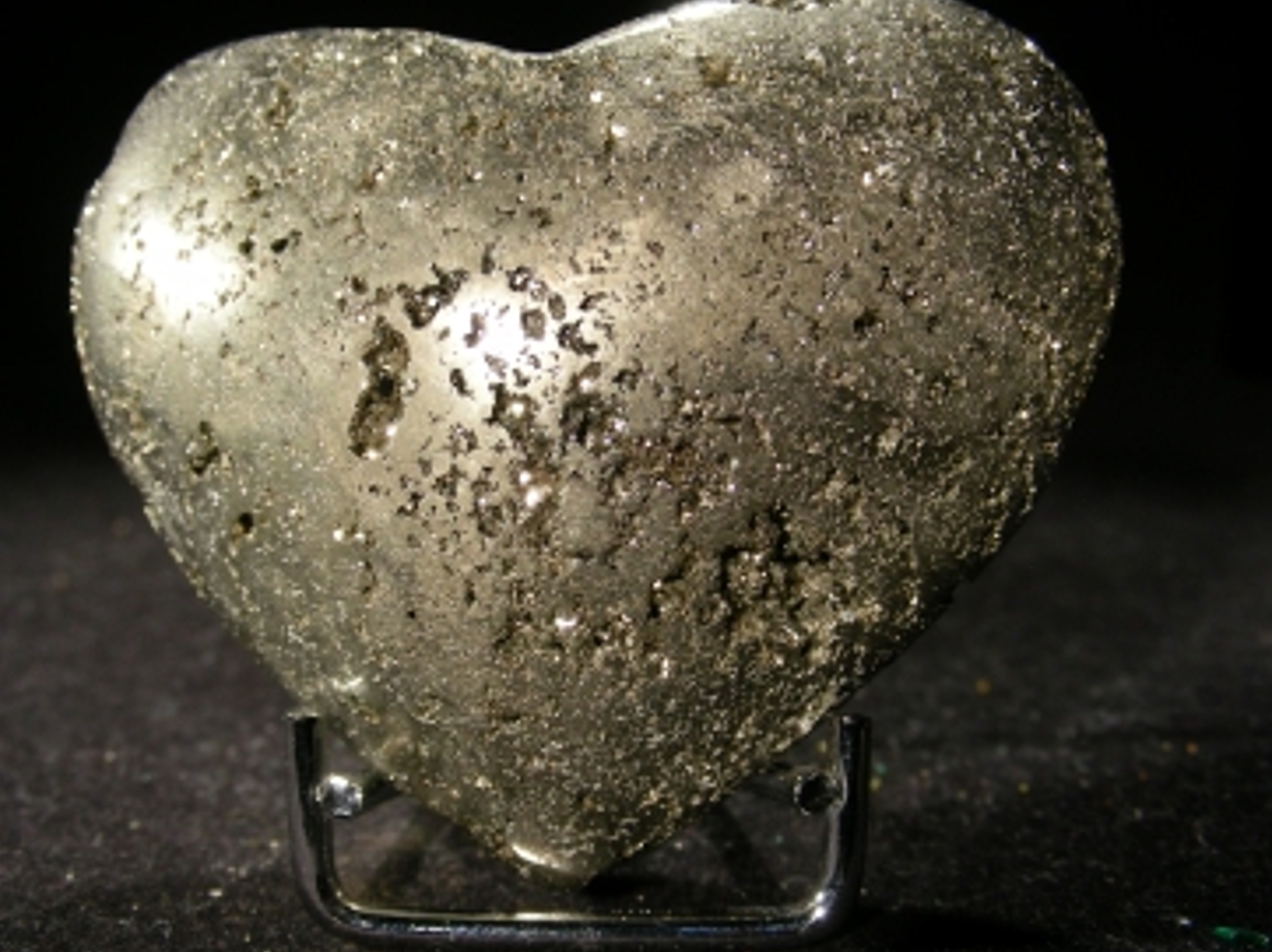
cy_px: 483
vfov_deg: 33.6
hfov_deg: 43.8
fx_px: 1579
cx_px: 587
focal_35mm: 43
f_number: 3.5
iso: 50
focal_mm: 6.3
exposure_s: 1/24.2
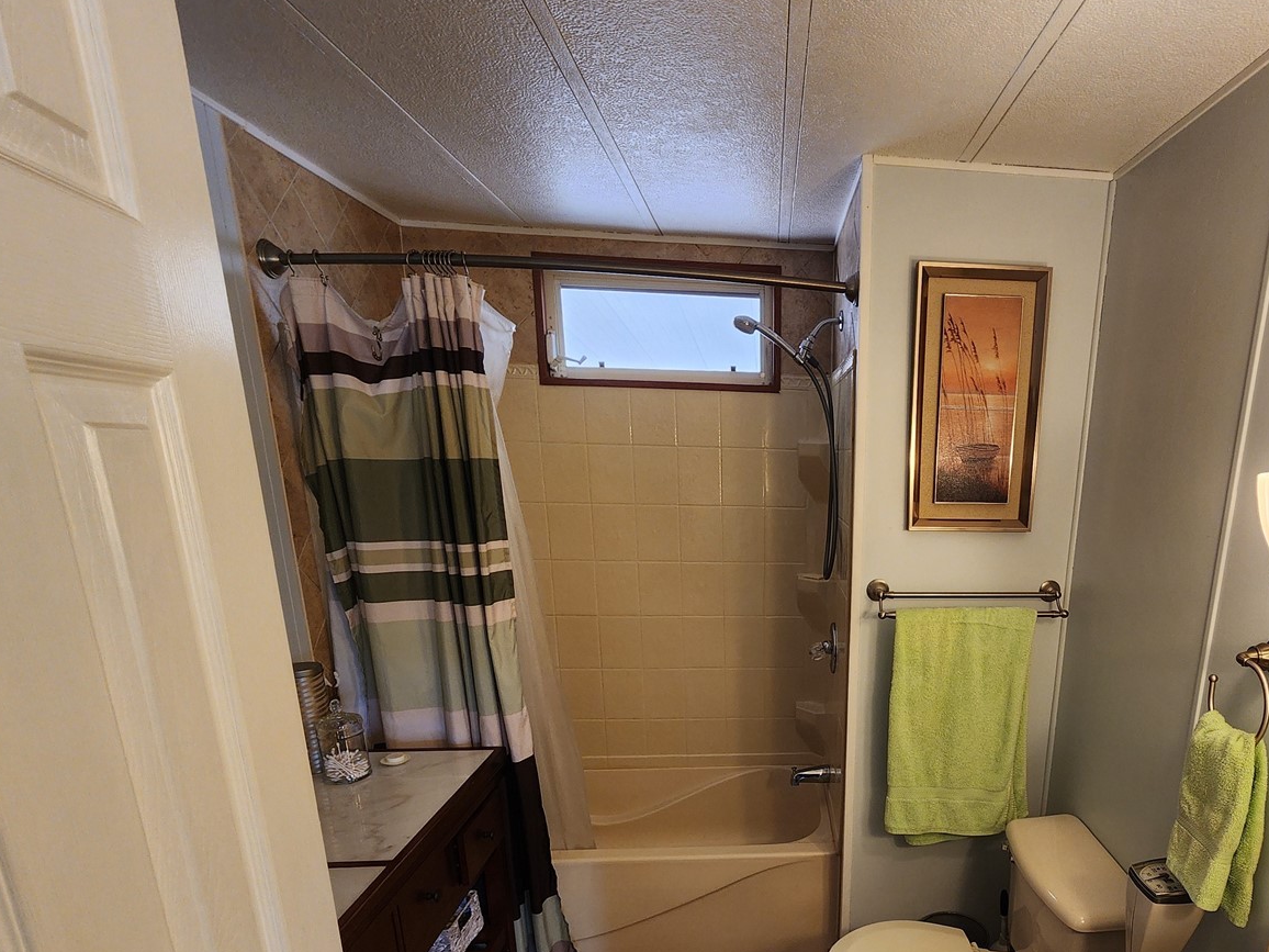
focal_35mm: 18
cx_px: 845
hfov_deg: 84.7
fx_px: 660
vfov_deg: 69.1
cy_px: 650
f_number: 2.2
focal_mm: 2.2
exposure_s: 1/60
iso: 160
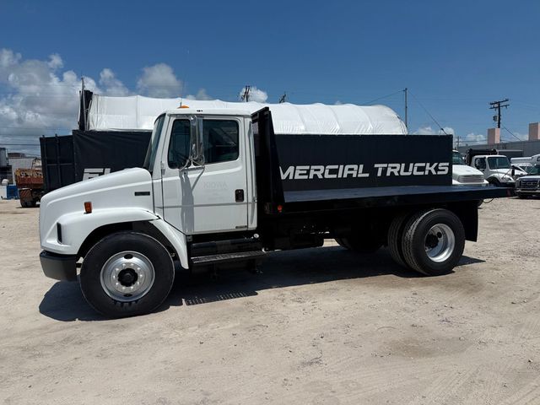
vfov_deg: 56.8
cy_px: 202
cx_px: 270
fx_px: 374
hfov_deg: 71.6
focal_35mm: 24
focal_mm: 6.76
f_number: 1.78
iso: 80
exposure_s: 1/11905
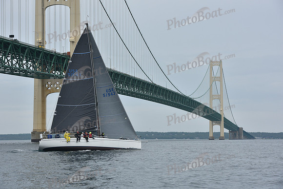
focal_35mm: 98
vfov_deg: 14.0
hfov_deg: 20.8
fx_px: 771
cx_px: 142
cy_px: 94
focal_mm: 98
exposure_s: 1/800
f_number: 8
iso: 250
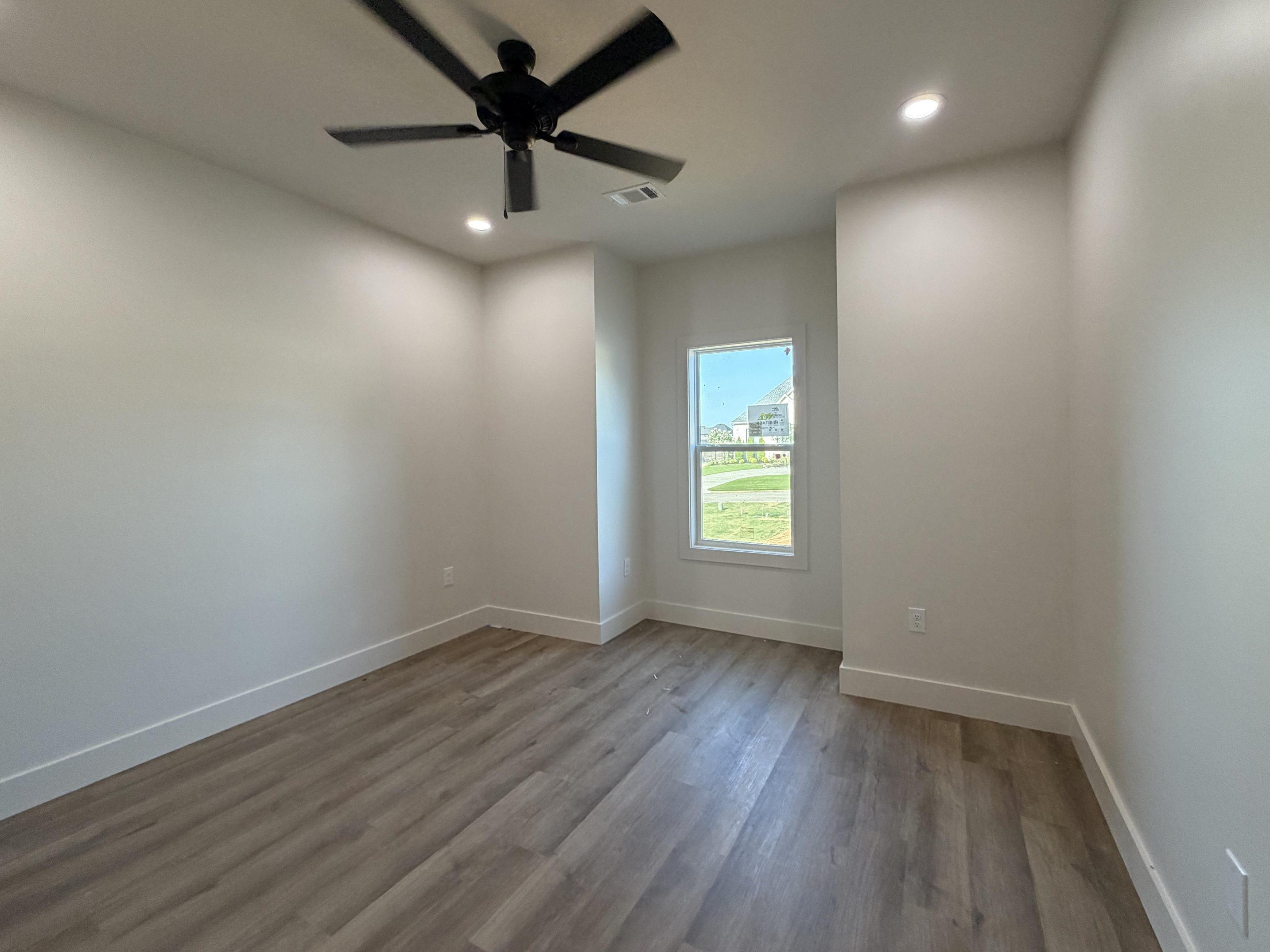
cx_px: 672
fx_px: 550
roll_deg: +0.5
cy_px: 443
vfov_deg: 81.6
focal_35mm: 15
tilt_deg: +1.3
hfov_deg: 98.1
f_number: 2.2
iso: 250
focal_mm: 2.22
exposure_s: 1/121
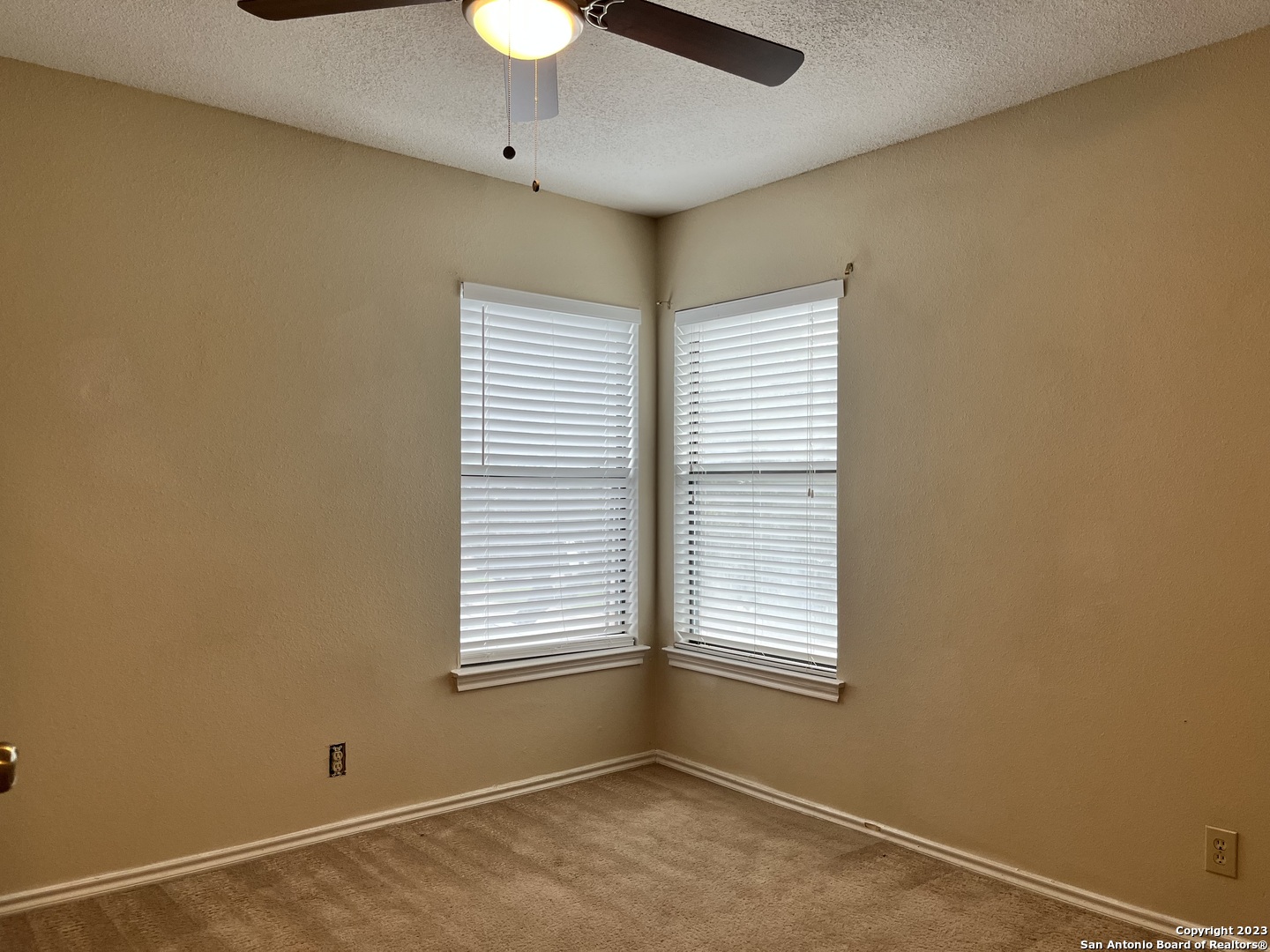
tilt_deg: +0.1
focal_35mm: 26
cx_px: 635
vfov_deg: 53.1
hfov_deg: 67.3
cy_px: 476
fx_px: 954
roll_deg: -0.4
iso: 80
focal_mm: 5.1
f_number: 1.6
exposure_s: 1/120
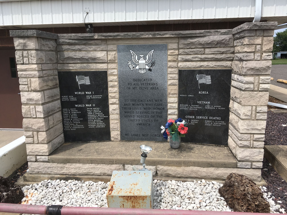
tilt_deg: -12.6
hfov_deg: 61.7
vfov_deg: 48.2
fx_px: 240
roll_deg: +1.6
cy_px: 108
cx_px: 144
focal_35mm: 29
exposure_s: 1/1374
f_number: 2.2
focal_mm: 4.15
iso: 25
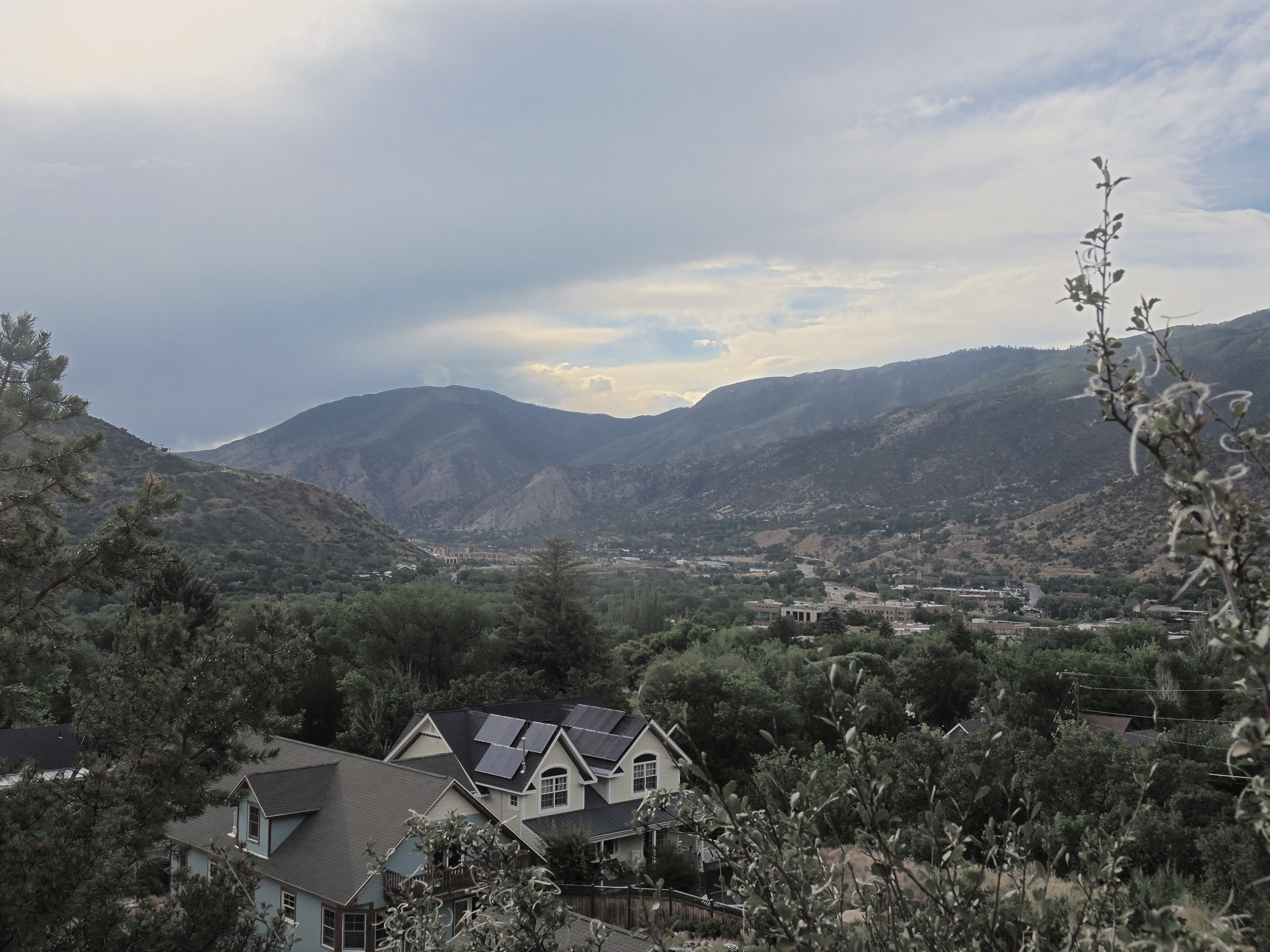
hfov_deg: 52.6
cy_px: 476
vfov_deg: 40.7
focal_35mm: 35
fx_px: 1284
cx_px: 635
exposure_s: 1/1000
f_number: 4.5
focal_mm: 7.6
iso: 80
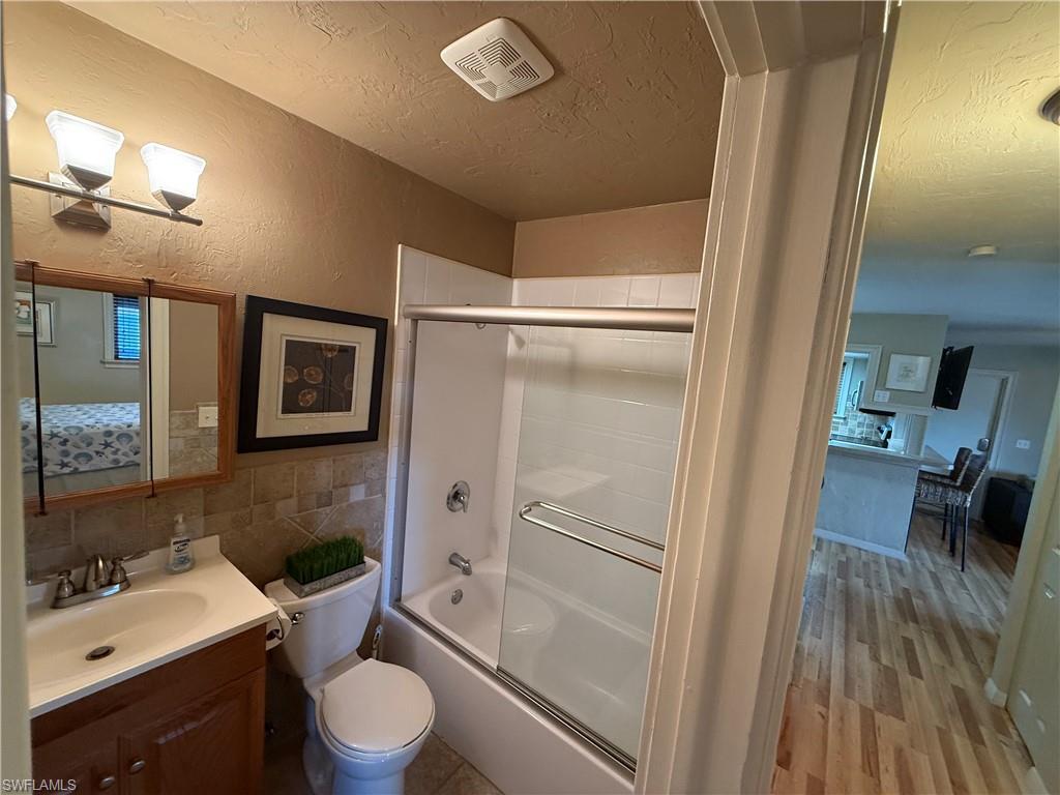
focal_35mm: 14
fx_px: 429
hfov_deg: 102.1
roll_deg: -5.4
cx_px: 530
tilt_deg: -5.1
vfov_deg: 85.7
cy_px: 398
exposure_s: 1/60
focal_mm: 2.22
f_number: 2.2
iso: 320
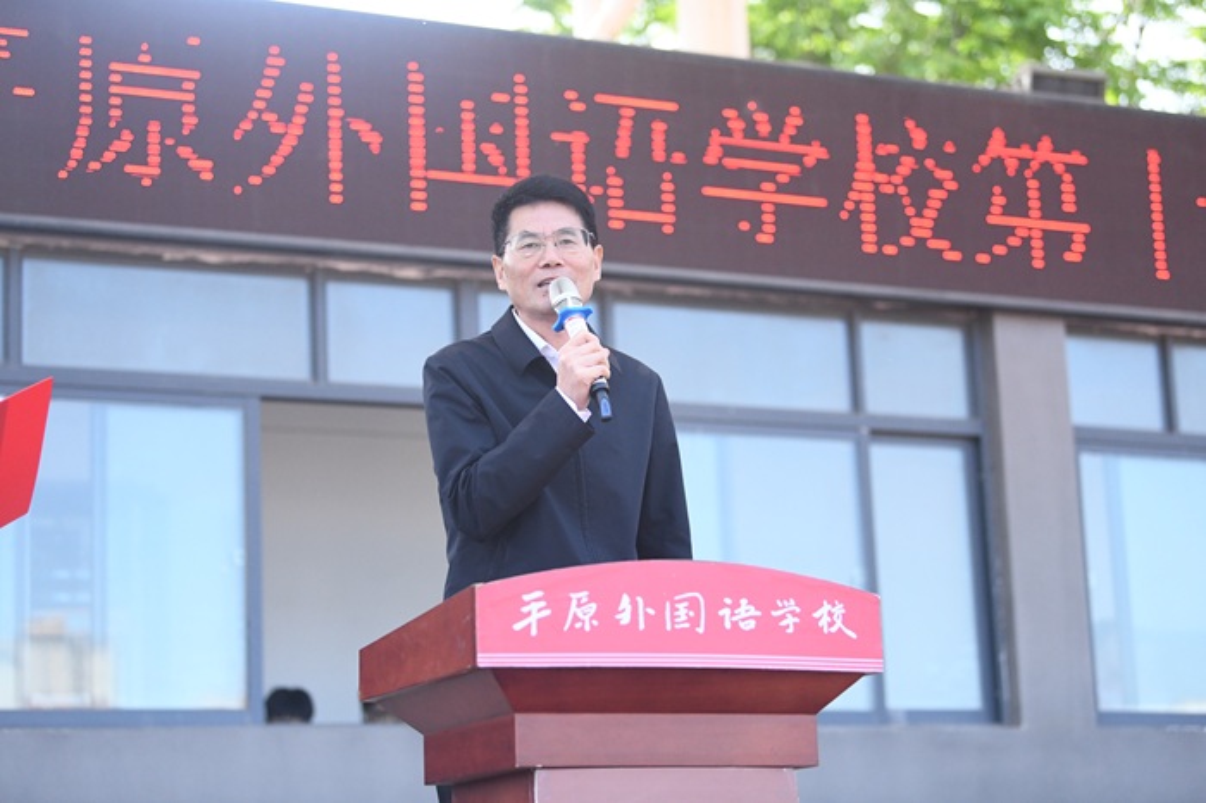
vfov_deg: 17.0
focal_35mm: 80
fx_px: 2679
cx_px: 603
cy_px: 402
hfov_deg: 25.4
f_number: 2.8
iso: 3200
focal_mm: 80
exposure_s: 1/8000
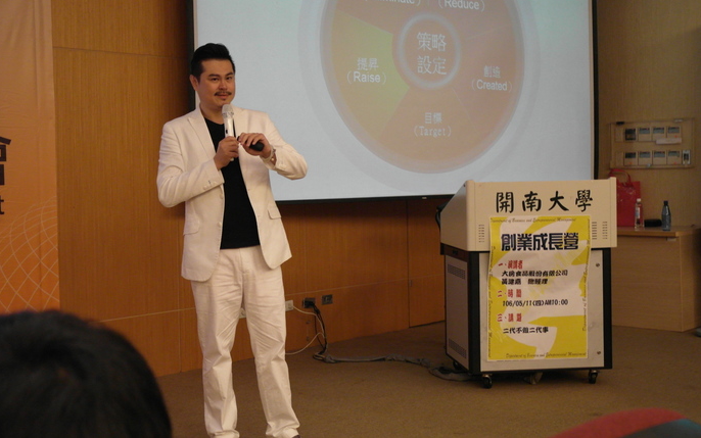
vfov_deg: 24.4
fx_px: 1013
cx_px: 352
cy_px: 171
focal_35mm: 53
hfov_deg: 38.2
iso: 400
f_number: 2.2
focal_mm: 10.6
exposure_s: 1/30
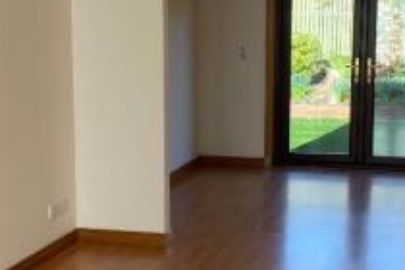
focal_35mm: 75
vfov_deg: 18.2
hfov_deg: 26.8
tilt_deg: -9.6
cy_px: 153
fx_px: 844
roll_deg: -0.8
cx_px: 271
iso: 32
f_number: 1.8
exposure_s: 1/122
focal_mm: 4.25
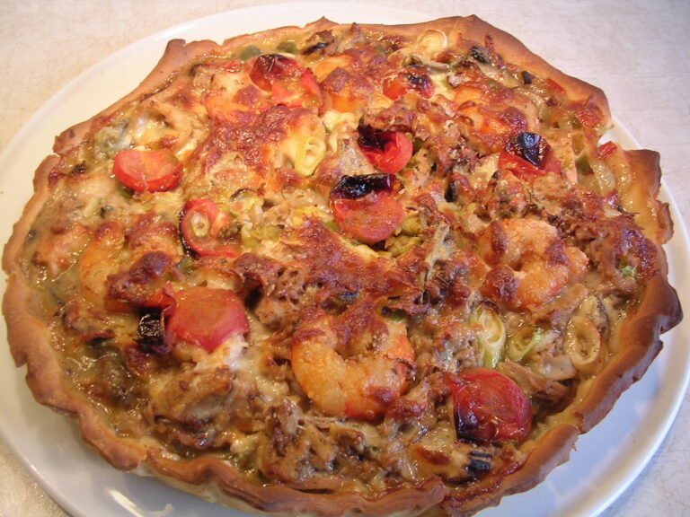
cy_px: 258
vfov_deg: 37.7
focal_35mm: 38
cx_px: 345
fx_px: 757
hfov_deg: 49.0
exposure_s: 1/42
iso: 100
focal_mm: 5.8
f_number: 2.8
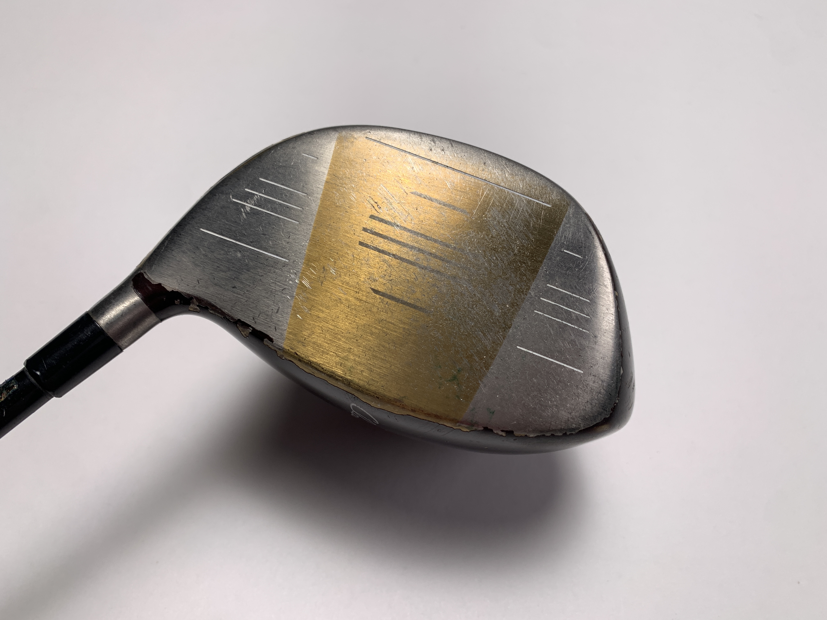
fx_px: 621
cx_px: 414
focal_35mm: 26
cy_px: 310
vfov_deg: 53.1
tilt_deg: -58.9
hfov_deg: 67.3
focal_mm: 4.25
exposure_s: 1/375
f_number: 1.8
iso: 25
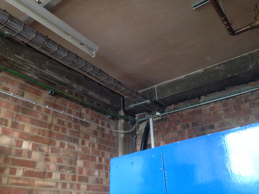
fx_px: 247
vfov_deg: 42.9
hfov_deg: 55.4
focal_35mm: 33
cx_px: 130
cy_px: 97
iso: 320
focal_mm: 4.12
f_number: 2.4
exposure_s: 1/20
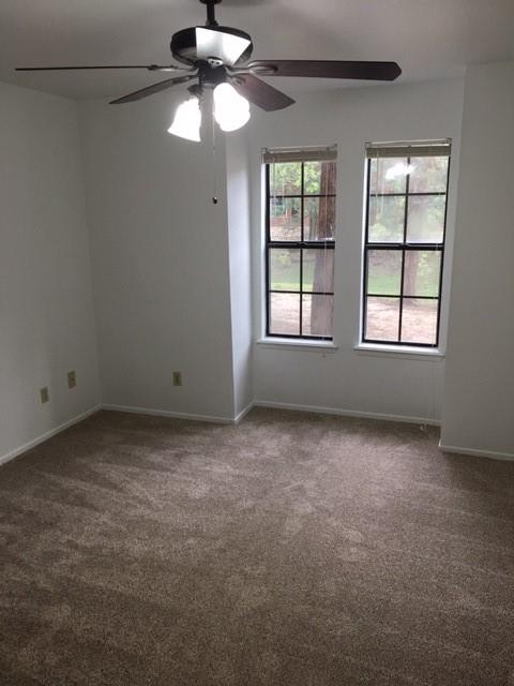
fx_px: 574
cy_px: 343
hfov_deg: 48.2
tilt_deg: -13.3
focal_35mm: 29
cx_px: 257
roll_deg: +0.1
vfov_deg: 61.7
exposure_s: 1/30
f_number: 2.2
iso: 32
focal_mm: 4.15
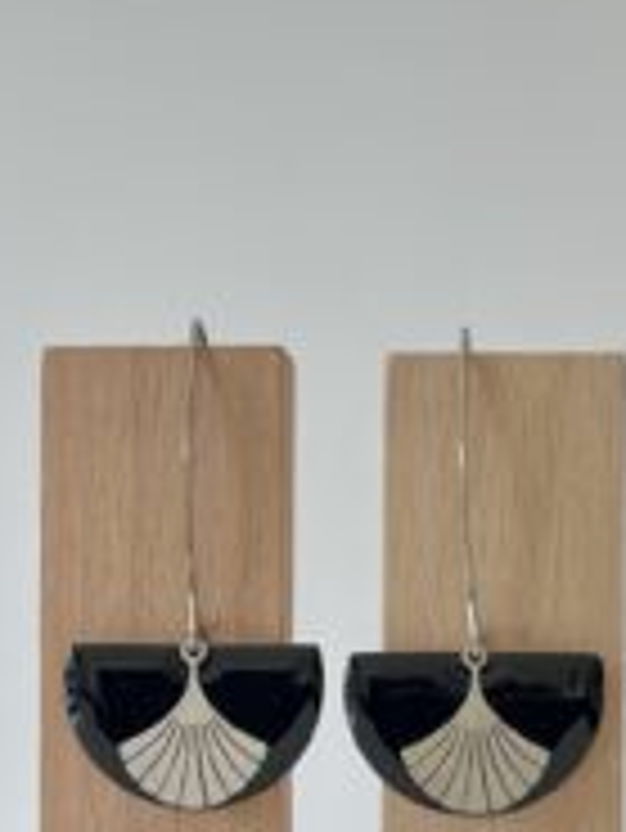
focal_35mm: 54
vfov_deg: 33.5
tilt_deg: +0.0
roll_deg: -0.1
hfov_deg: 27.1
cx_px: 333
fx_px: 1301
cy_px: 760
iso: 50
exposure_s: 1/121
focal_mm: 5.1
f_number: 1.6
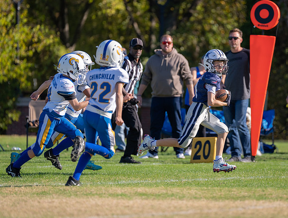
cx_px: 186
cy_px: 108
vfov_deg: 4.4
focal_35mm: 337
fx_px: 2816
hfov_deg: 5.9
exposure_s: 1/2000
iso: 100
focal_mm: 200
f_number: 2.8
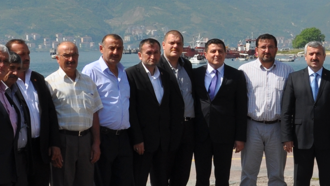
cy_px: 175
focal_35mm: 123
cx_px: 313
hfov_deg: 17.1
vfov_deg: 9.8
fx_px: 1076
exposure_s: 1/200
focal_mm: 21
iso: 200
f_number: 14
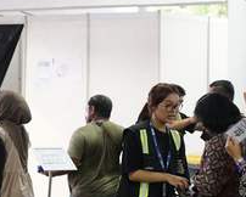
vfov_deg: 11.9
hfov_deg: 14.3
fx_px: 947
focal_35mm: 130
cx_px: 306
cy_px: 149
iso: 3200
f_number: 2
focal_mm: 35
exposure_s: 1/160
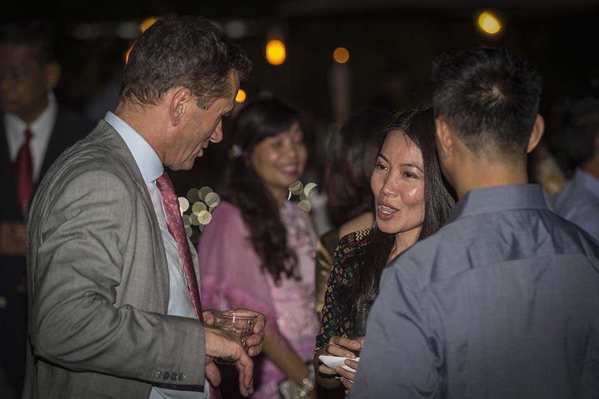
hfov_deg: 12.5
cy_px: 200
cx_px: 300
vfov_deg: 8.3
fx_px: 2744
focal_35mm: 165
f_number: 4.5
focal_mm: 165
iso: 400
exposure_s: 1/60
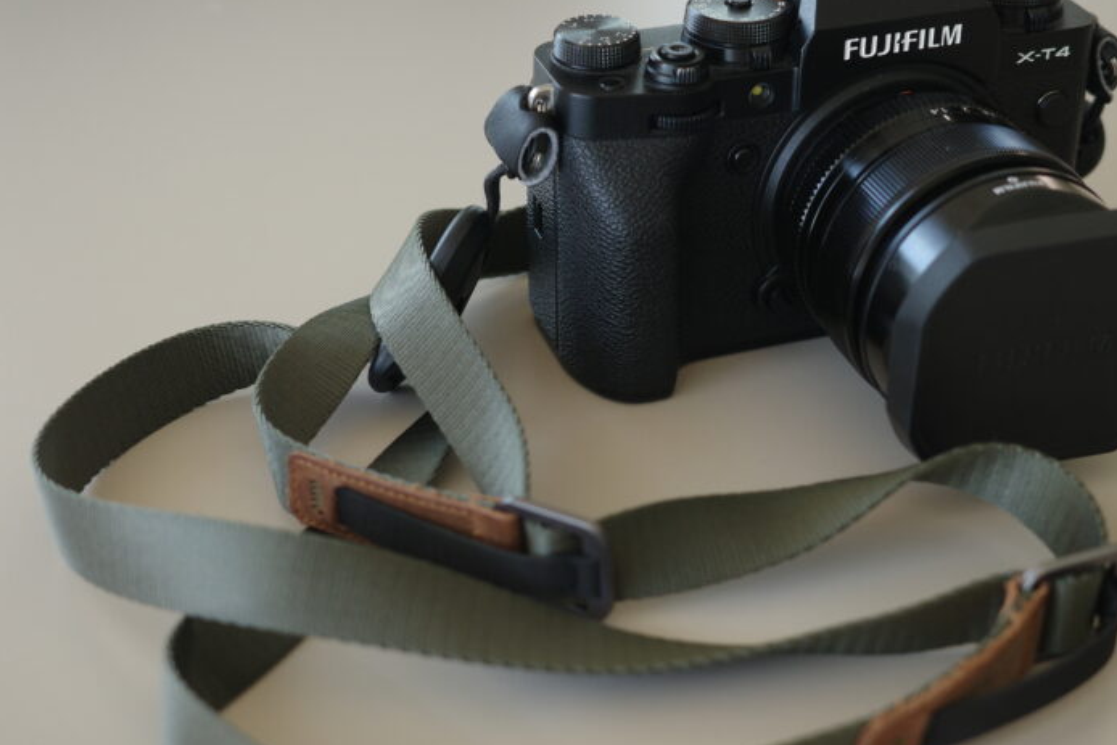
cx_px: 637
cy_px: 387
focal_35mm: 59
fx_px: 1831
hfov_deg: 33.9
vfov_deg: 23.0
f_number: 2.8
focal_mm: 26
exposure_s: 1/25
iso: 400
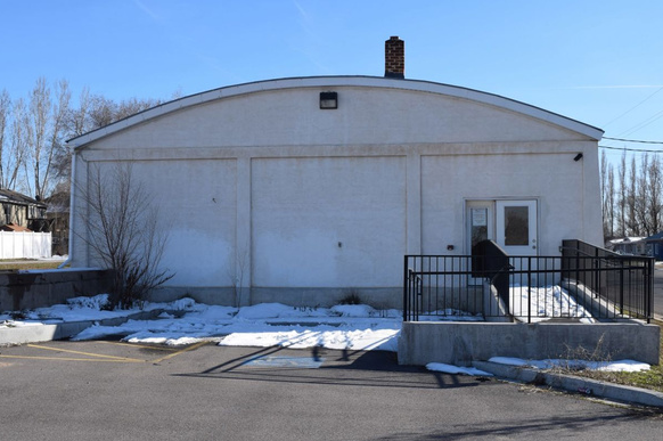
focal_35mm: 45
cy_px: 234
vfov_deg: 30.1
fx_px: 820
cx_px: 341
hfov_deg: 44.0
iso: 200
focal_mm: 27
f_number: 10
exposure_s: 1/400
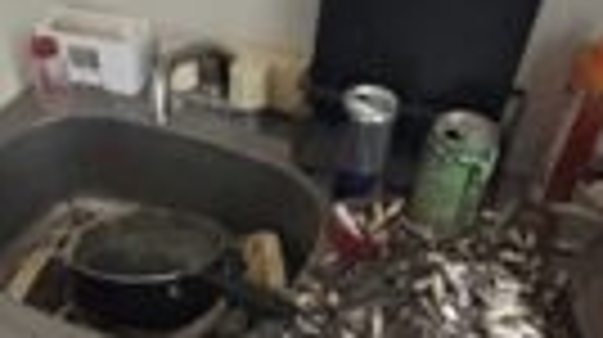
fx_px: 655
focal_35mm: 41
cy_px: 252
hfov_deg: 49.2
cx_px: 243
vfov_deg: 28.5
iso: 1600
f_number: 2.2
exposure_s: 1/30
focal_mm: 2.22
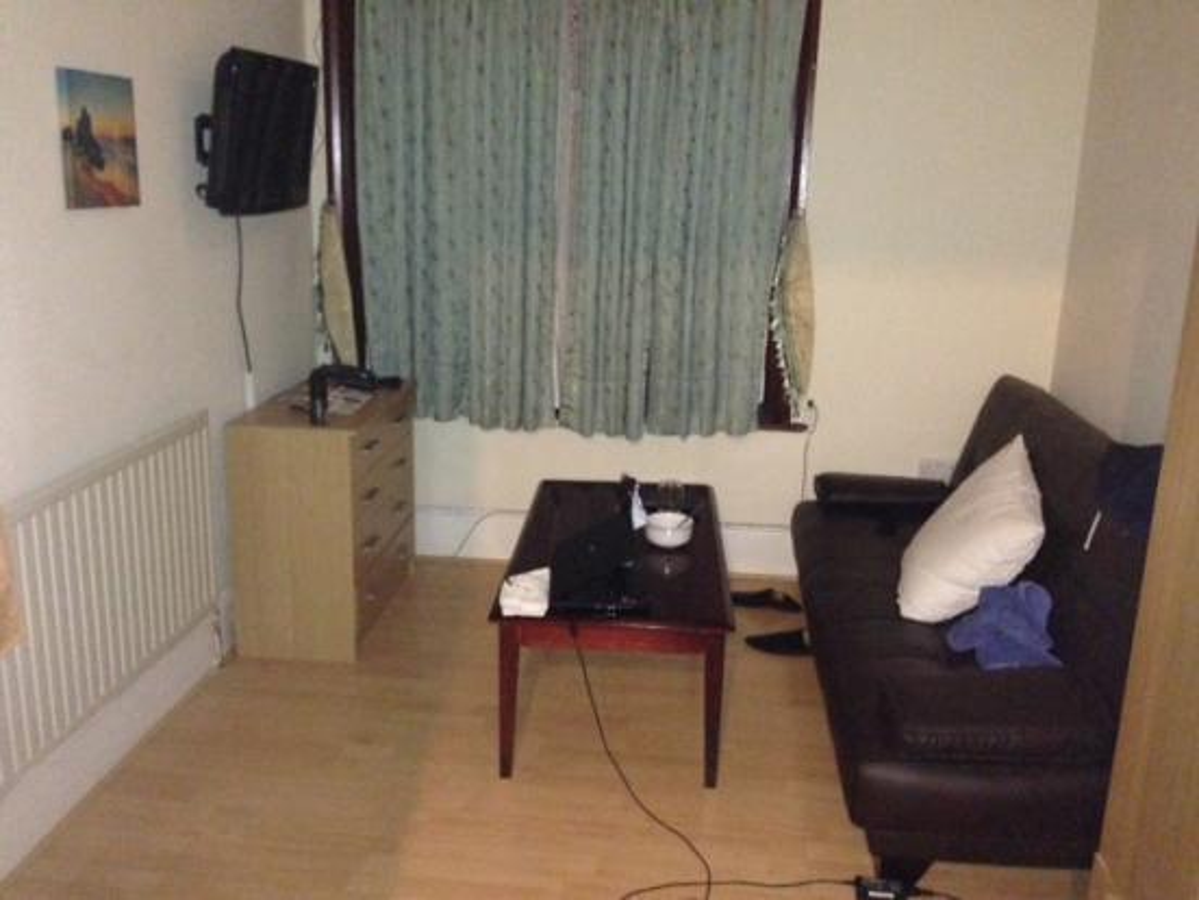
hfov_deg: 55.4
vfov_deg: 42.9
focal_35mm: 33
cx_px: 600
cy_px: 450
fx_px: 1143
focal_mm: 4.12
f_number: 2.4
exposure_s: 1/16
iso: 800
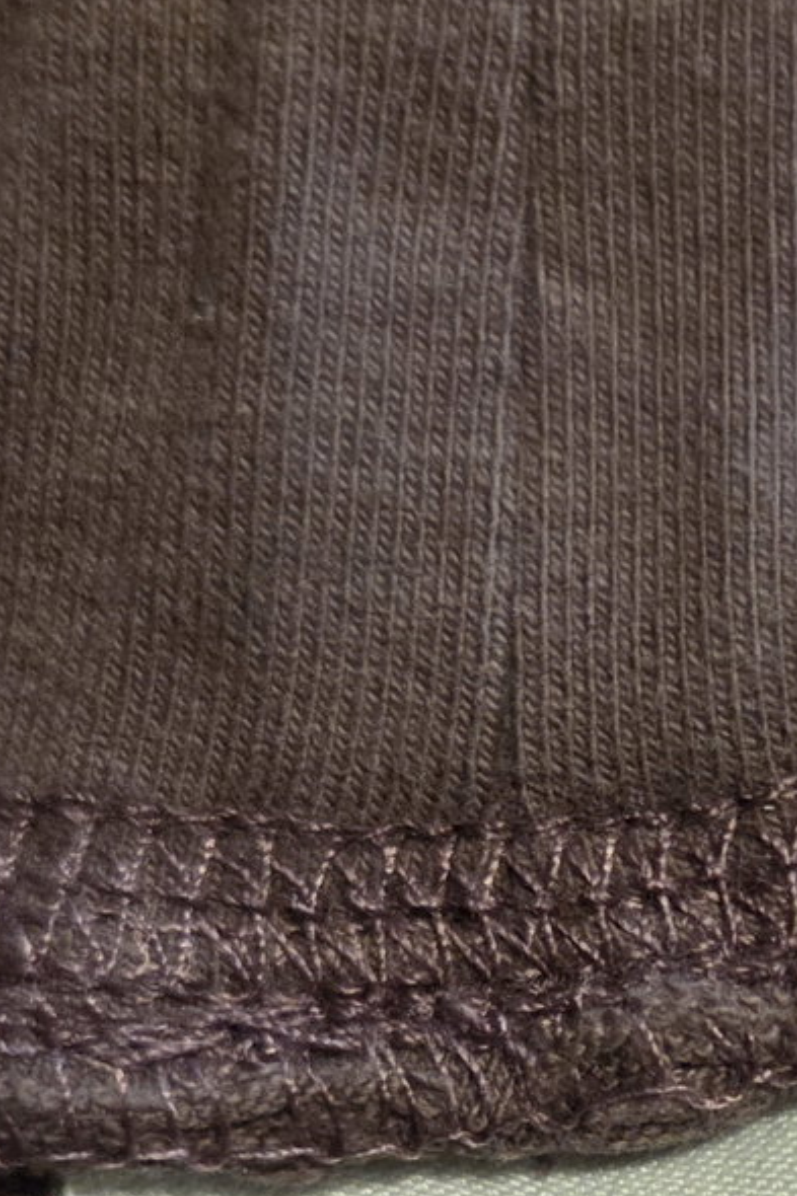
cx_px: 744
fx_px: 2226
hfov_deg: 19.8
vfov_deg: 28.5
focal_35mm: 67
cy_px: 1148
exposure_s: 1/100
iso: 2000
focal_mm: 5.4
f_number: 1.8
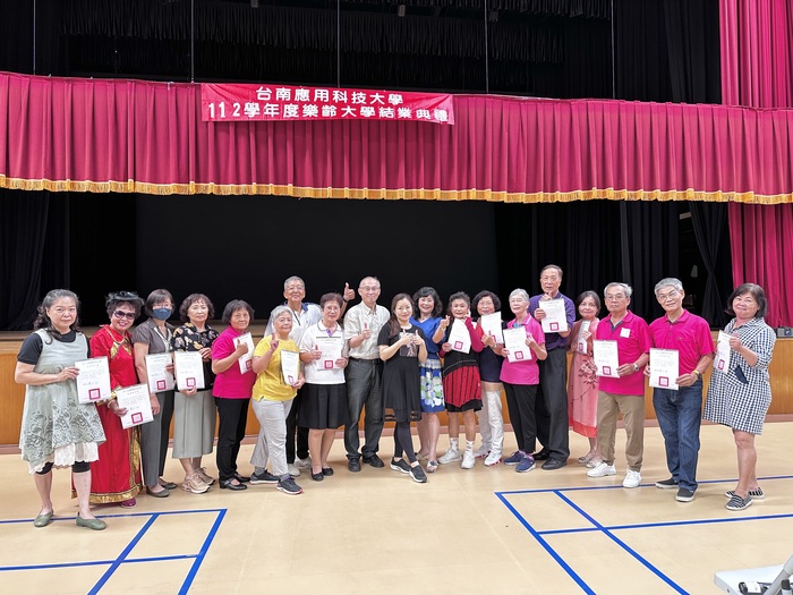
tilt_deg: +0.7
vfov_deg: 56.8
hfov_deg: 71.6
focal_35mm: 24
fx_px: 550
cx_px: 396
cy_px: 298
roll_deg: +0.9
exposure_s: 1/121
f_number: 1.78
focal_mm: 6.86
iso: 125
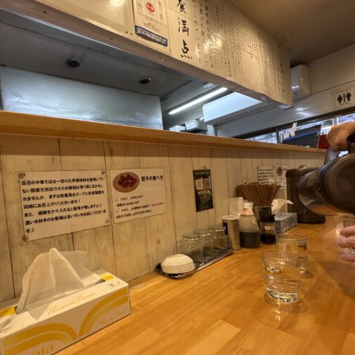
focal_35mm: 18
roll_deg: +5.0
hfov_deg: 77.7
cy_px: 192
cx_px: 114
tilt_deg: -1.2
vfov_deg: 80.6
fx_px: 209
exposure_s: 1/60
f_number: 2.2
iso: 250
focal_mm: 2.22
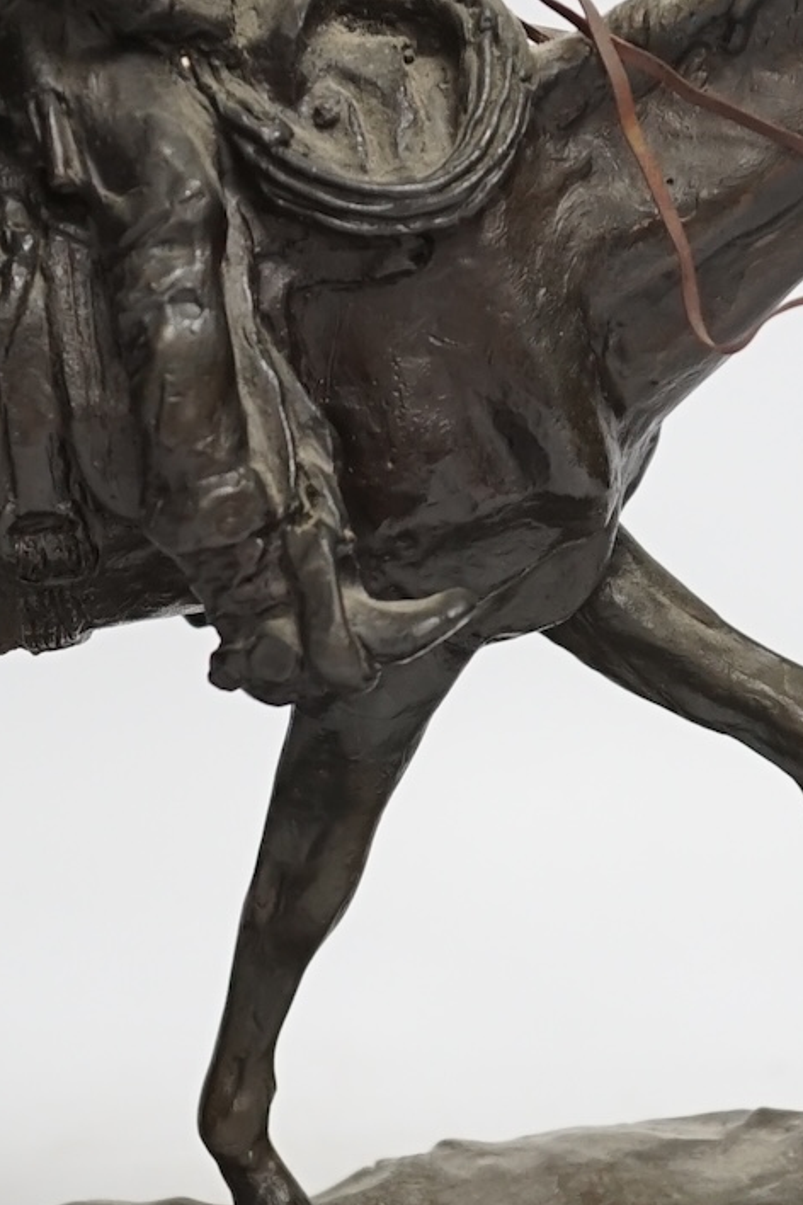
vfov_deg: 14.3
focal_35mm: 143
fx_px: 4784
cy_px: 440
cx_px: 249
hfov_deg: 9.6
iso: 500
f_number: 3.5
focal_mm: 30
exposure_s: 1/60
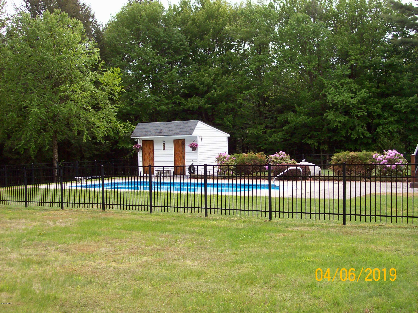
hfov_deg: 42.1
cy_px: 156
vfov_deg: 32.2
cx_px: 209
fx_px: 543
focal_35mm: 45
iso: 80
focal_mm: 7.6
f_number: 3
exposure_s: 1/377
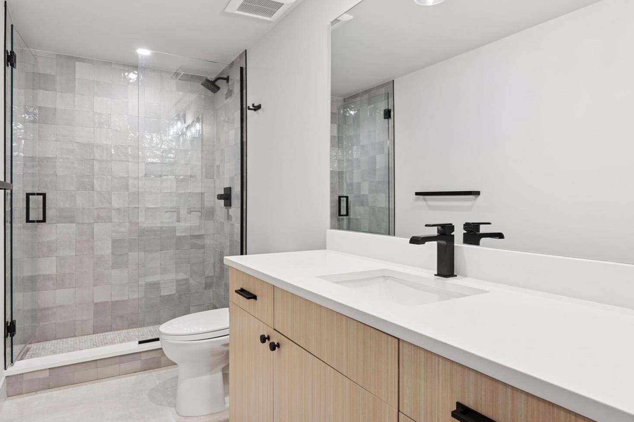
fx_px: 405
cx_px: 311
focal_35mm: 23
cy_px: 217
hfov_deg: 76.1
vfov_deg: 55.1
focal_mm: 21
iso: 400
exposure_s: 1/10
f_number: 10
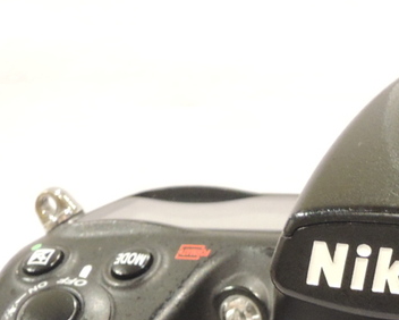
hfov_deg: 10.4
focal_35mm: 183
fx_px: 2162
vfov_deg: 8.2
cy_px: 508
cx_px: 451
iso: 400
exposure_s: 1/30
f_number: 4
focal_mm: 9.9
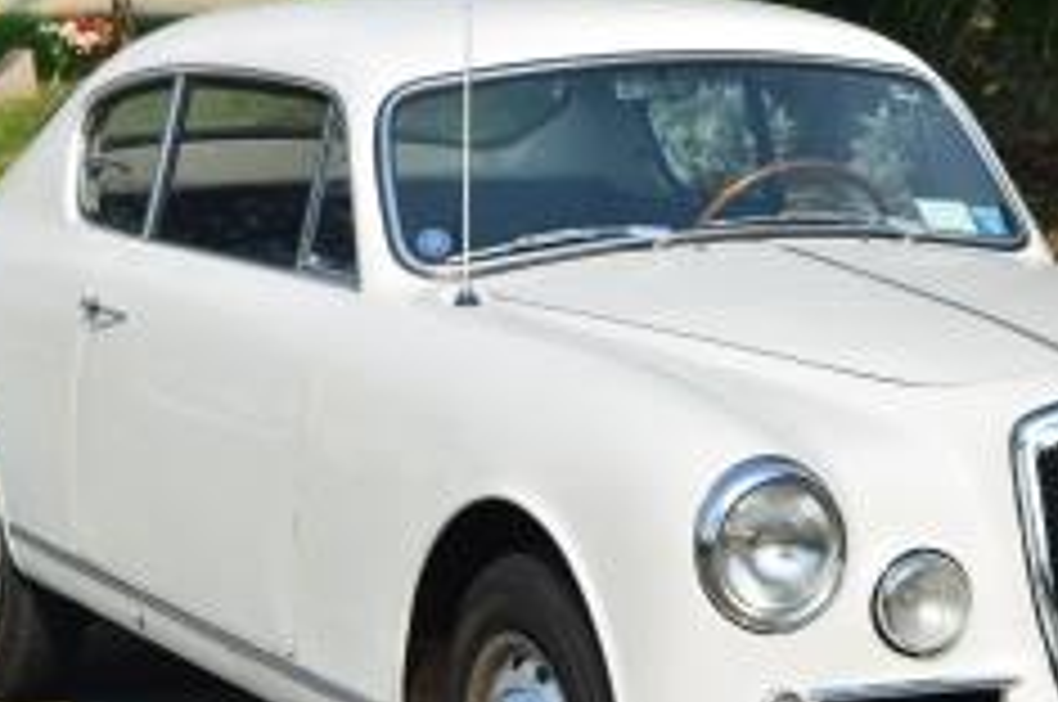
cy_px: 398
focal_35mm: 157
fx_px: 4606
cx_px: 725
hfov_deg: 13.1
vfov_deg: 8.7
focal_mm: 55
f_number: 11
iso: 100
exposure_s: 1/160
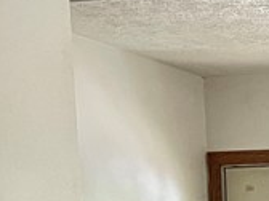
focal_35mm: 152
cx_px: 560
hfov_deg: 11.5
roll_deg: +0.2
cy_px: 499
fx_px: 1181
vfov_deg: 8.8
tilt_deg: -8.6
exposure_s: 1/40
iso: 500
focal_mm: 5.1
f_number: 1.6
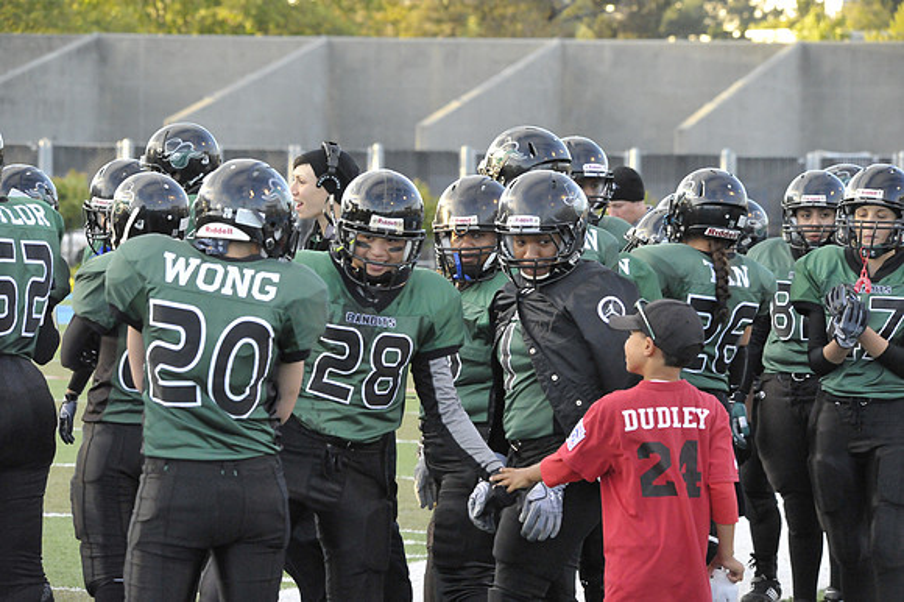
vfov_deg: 6.2
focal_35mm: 220
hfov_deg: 9.4
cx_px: 452
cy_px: 301
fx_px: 5521
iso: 12800
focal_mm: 220
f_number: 10
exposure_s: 1/1000
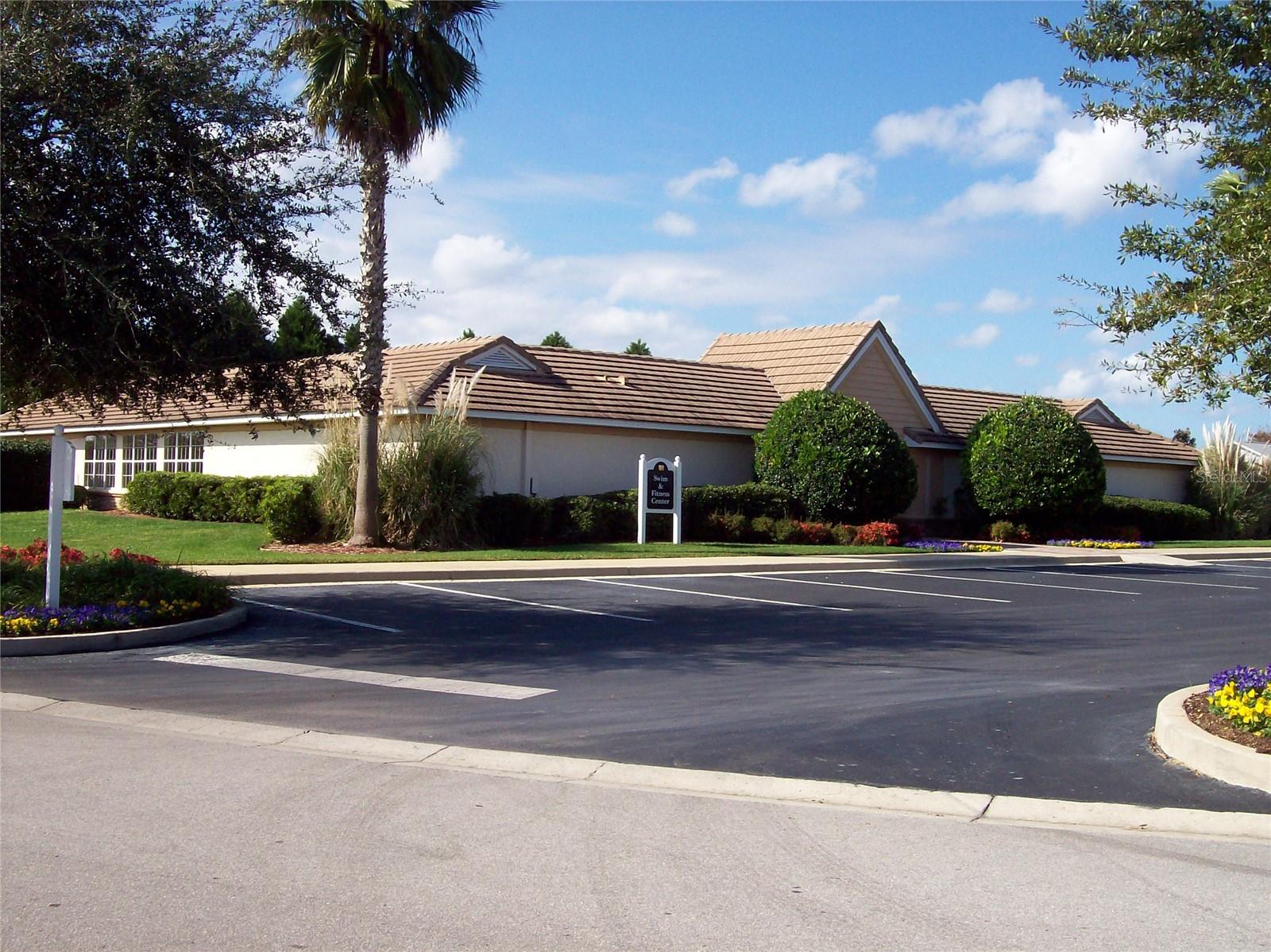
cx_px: 636
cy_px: 476
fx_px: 1651
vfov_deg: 32.1
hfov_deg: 42.1
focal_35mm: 45
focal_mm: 7.6
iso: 80
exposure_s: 1/512
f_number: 5.4
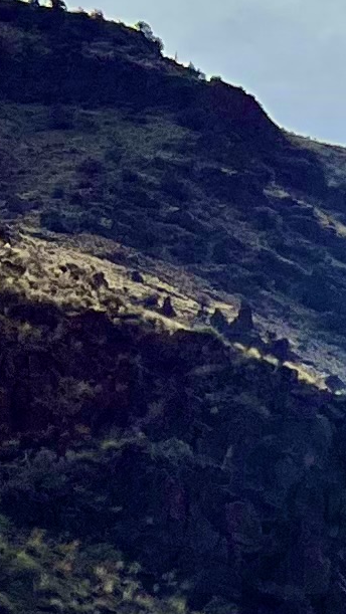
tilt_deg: +4.3
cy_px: 1244
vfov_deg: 10.5
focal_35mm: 187
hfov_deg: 5.8
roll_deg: -0.5
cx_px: 1248
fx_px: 3048
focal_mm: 5.7
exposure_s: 1/12658
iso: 50
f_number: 1.5
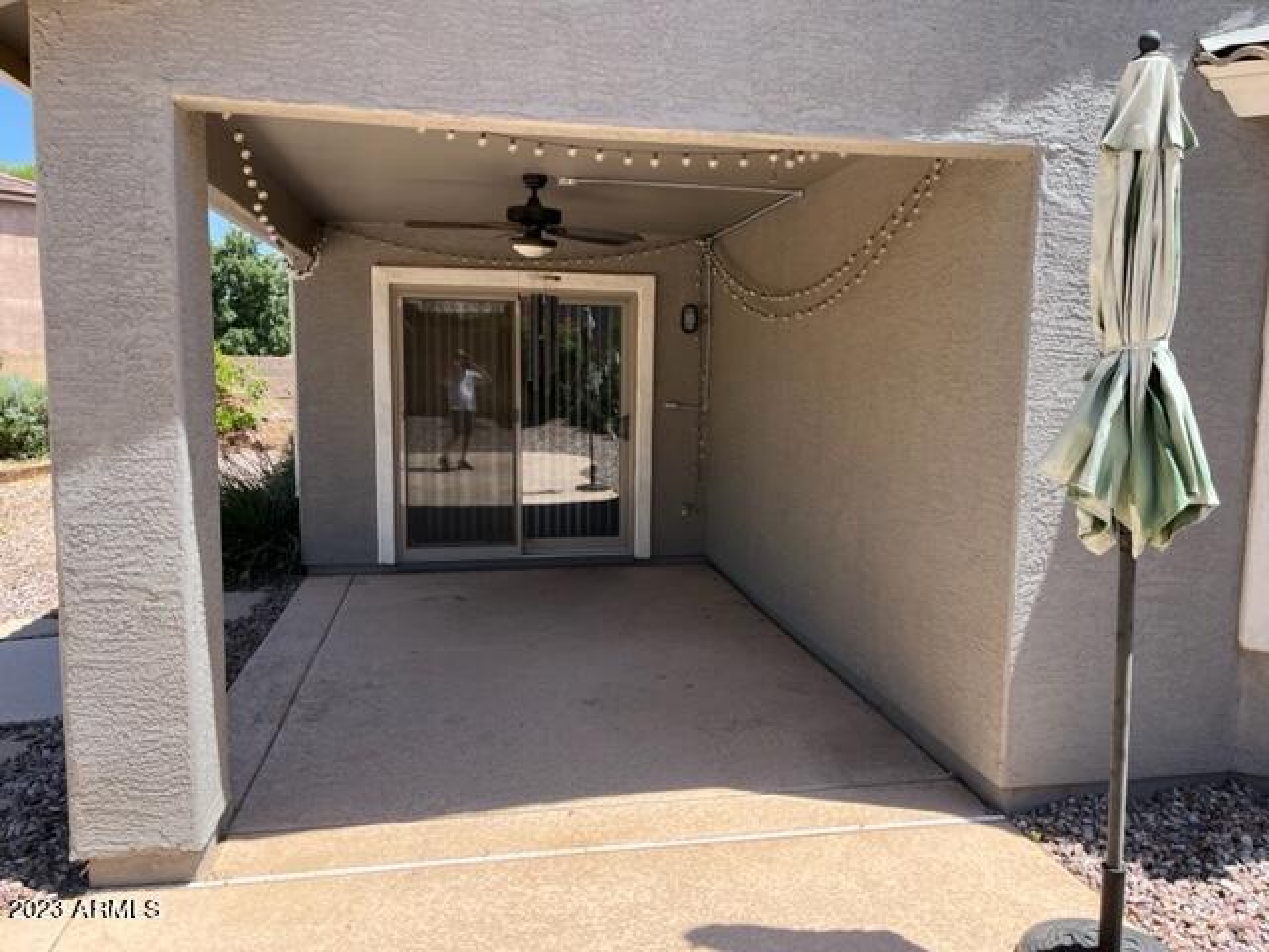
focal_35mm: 26
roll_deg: -0.6
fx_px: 953
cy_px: 476
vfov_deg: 53.1
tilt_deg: -8.4
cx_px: 634
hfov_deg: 67.3
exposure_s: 1/1075
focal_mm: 5.1
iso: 50
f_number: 1.6
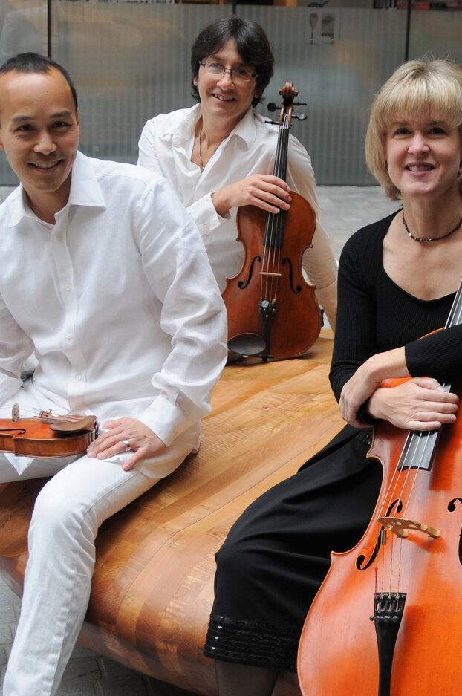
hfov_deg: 25.0
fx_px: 1043
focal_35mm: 54
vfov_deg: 36.7
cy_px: 435
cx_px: 256
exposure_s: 1/30
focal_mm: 28
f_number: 3.5
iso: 200
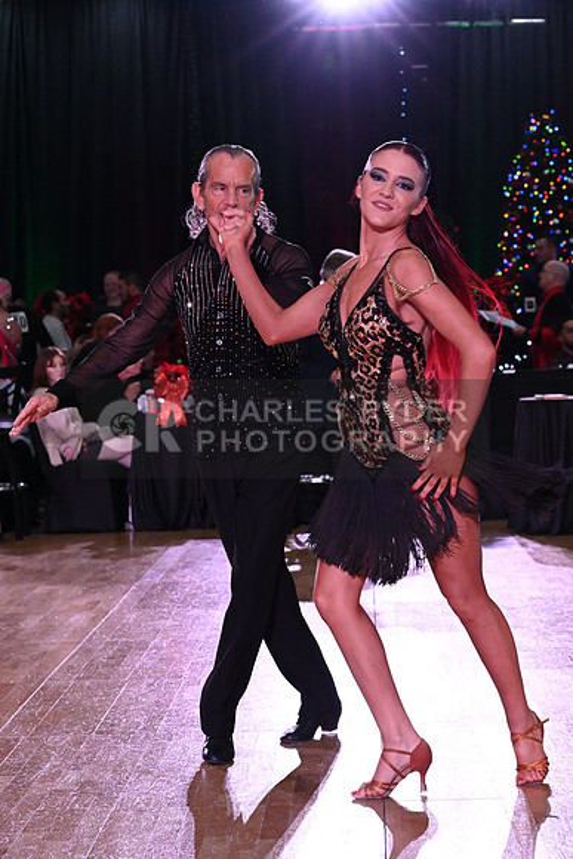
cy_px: 430
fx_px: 2219
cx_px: 286
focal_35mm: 93
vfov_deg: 21.9
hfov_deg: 14.7
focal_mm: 93
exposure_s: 1/320
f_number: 8
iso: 5000
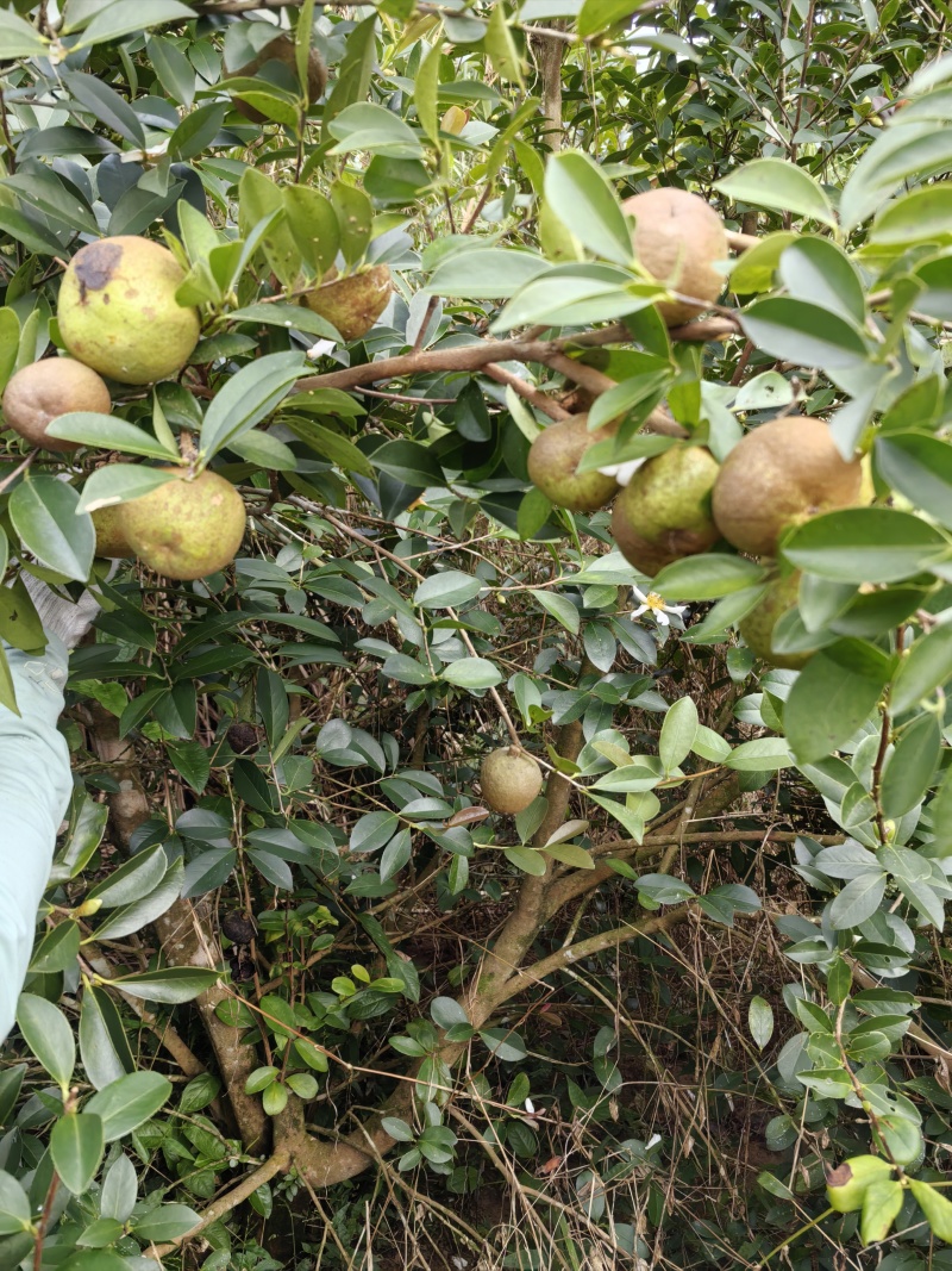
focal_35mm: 27
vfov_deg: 65.3
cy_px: 636
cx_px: 476
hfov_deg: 51.3
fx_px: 990
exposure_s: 1/532
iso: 160
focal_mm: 5.72
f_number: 2
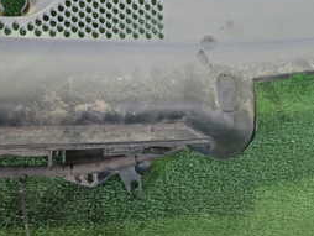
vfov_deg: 24.4
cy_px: 43
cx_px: 239
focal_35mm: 59
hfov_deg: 32.0
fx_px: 536
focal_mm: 4.5
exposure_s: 1/30
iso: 320
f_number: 2
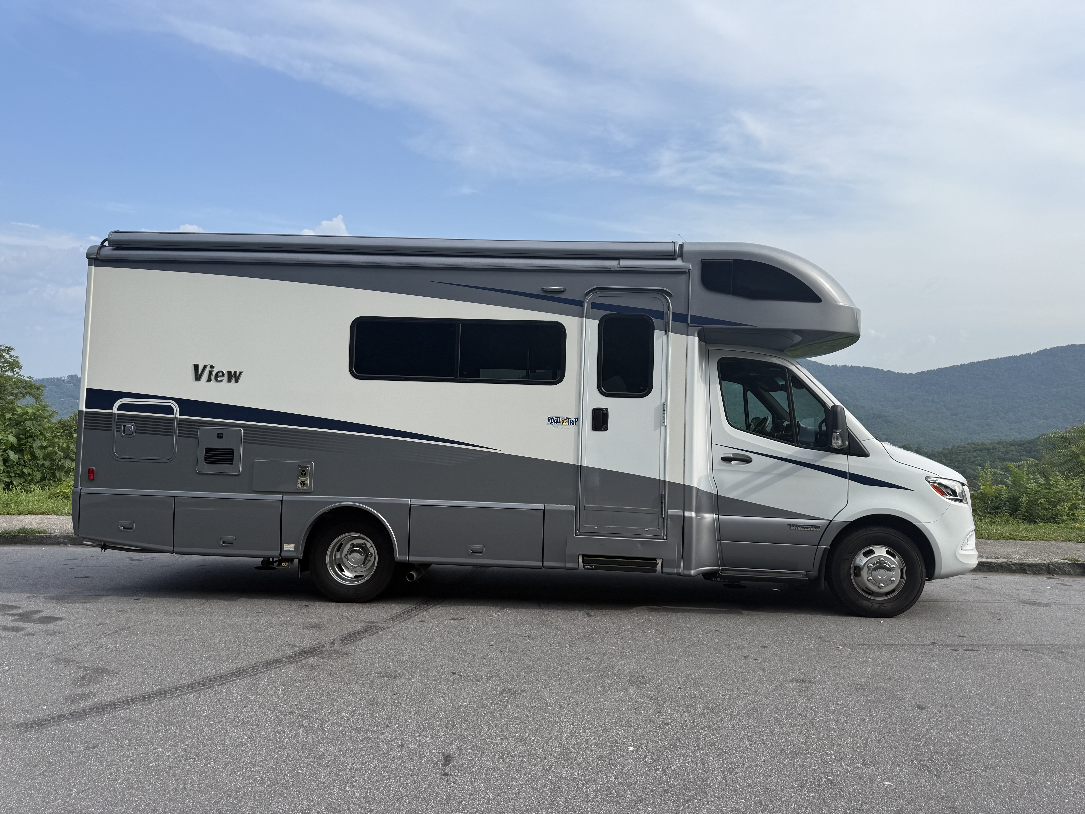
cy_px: 407
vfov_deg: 56.8
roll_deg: -0.4
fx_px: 752
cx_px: 542
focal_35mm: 24
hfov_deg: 71.6
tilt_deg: -0.9
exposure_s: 1/3145
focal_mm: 6.76
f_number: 1.78
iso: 80
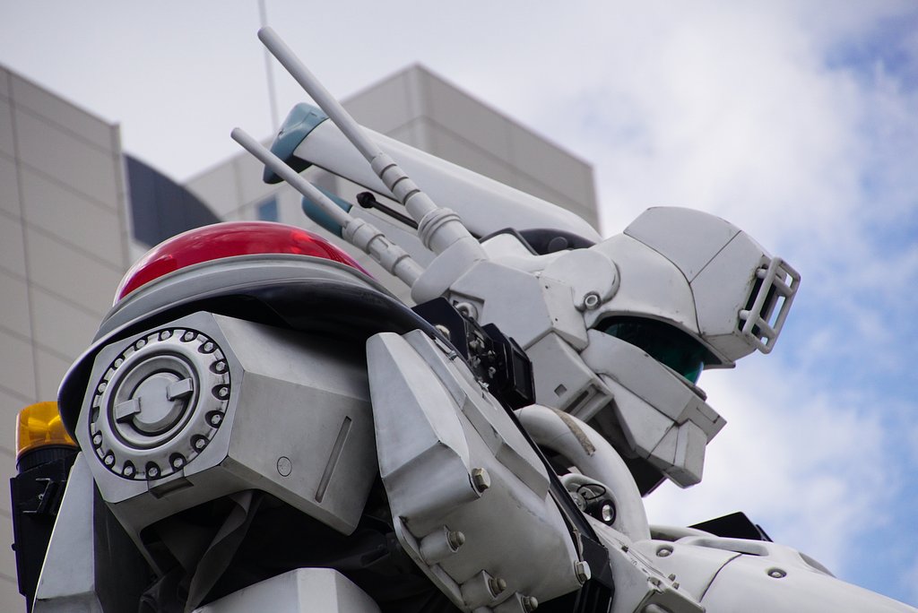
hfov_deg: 9.1
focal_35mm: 225
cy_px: 306
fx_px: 5741
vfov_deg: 6.1
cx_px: 459
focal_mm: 150
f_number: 6.3
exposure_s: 1/1600
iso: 400
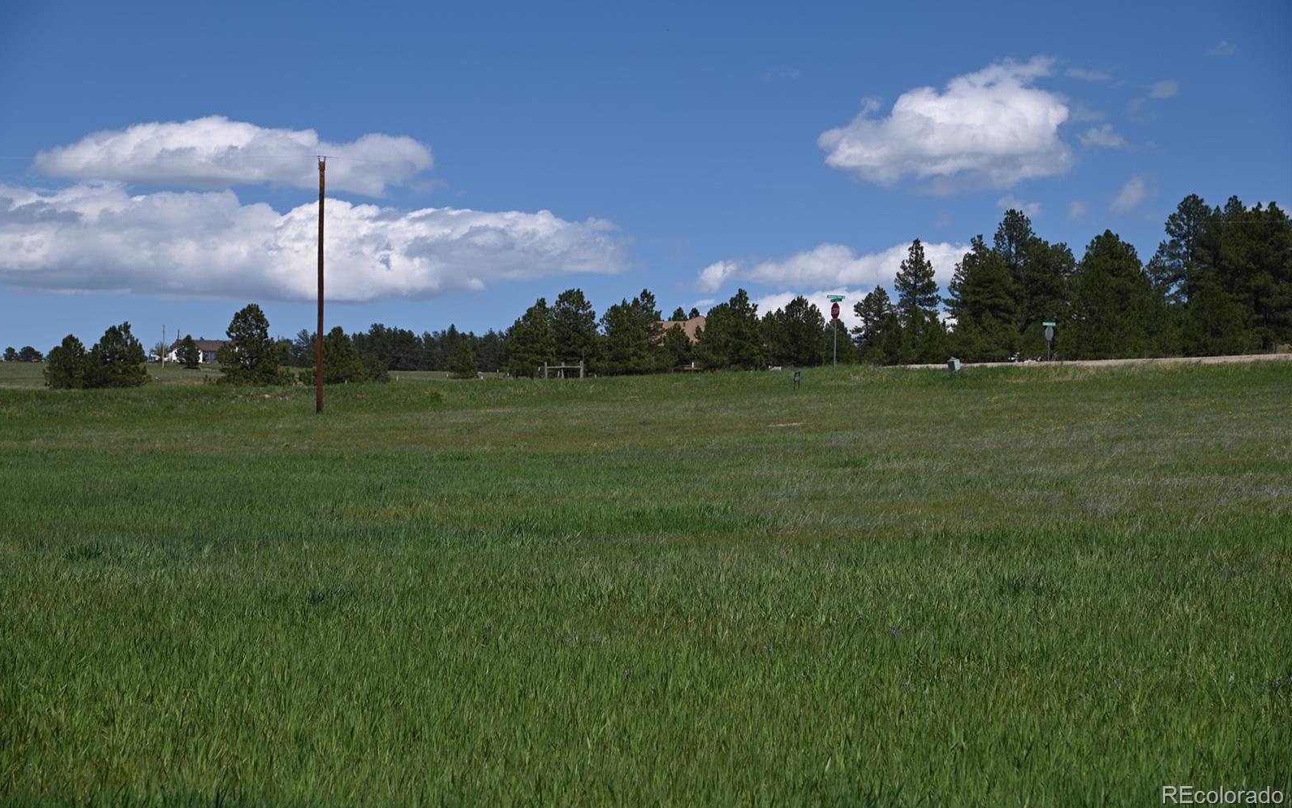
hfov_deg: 25.8
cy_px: 380
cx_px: 643
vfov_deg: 16.3
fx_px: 2817
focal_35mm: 80
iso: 100
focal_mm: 78
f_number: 7.1
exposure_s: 1/800
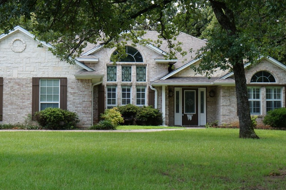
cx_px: 125
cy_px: 71
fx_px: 673
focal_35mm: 85
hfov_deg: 24.0
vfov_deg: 16.1
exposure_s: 1/80
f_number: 6.3
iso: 100
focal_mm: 37
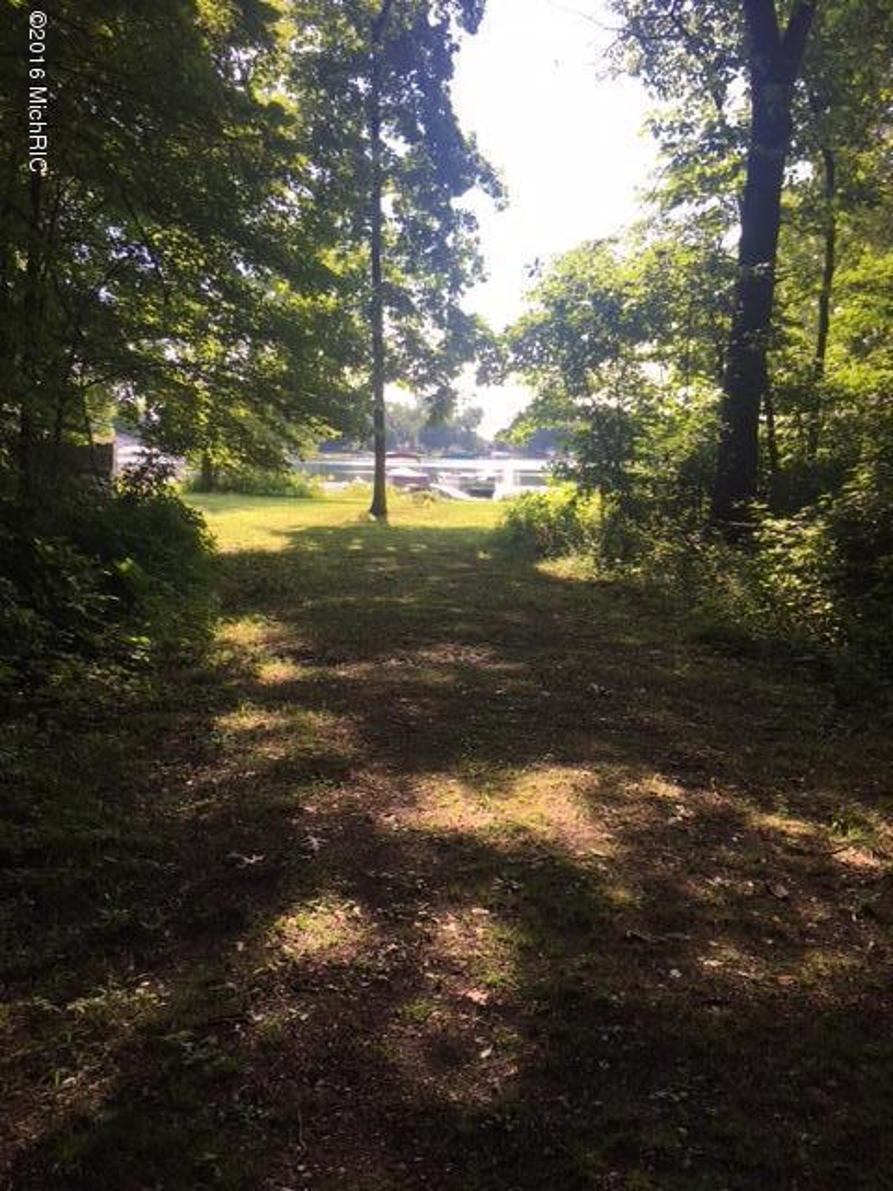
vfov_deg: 61.7
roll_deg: -0.5
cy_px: 596
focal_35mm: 29
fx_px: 997
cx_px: 446
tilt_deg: -9.1
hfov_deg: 48.2
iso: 25
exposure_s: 1/348
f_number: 2.2
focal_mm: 4.15
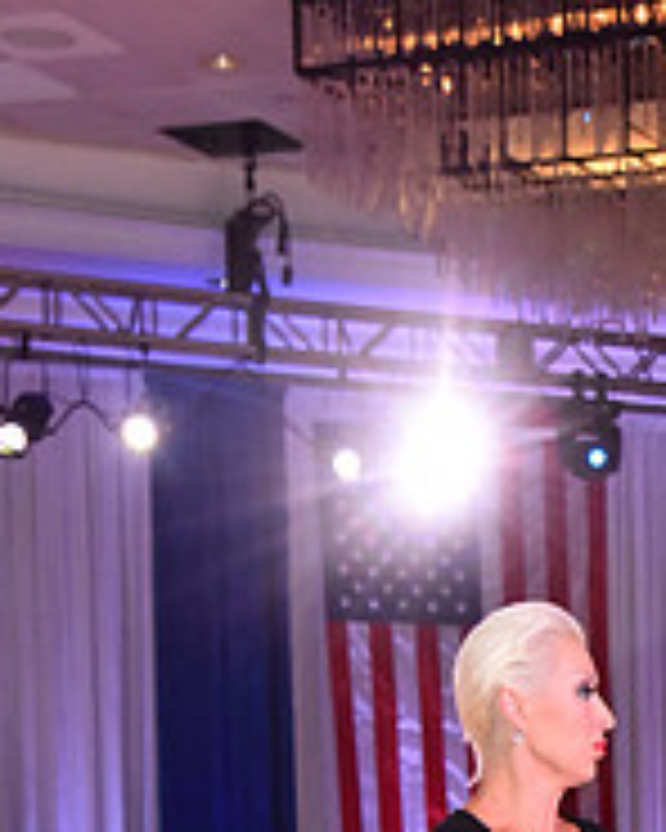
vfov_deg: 13.1
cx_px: 866
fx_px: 3474
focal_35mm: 141
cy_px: 1156
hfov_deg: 10.7
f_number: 7.1
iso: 2500
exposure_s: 1/320
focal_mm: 48
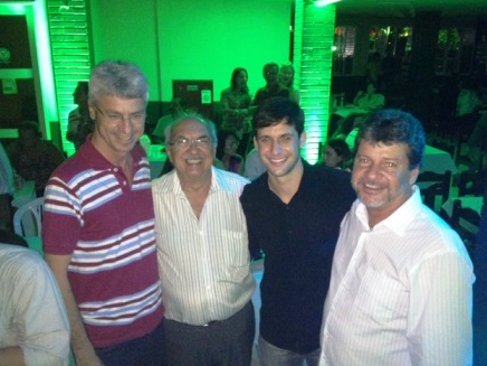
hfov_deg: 51.4
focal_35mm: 36
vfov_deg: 39.7
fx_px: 506
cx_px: 244
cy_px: 185
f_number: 2.4
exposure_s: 1/16
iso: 640
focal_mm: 4.28
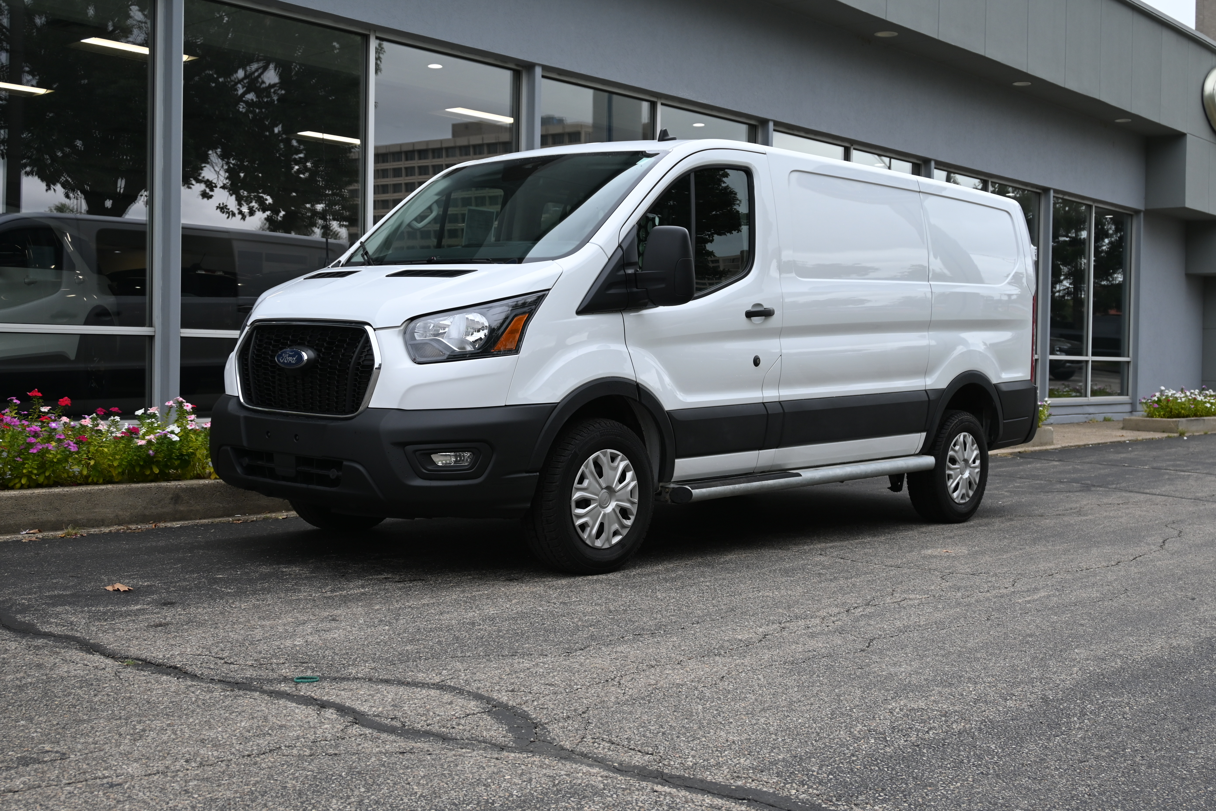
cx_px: 608
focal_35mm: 46
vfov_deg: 29.4
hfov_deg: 43.0
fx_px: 1545
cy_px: 406
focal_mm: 30.5
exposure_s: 1/250
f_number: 5.6
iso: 200
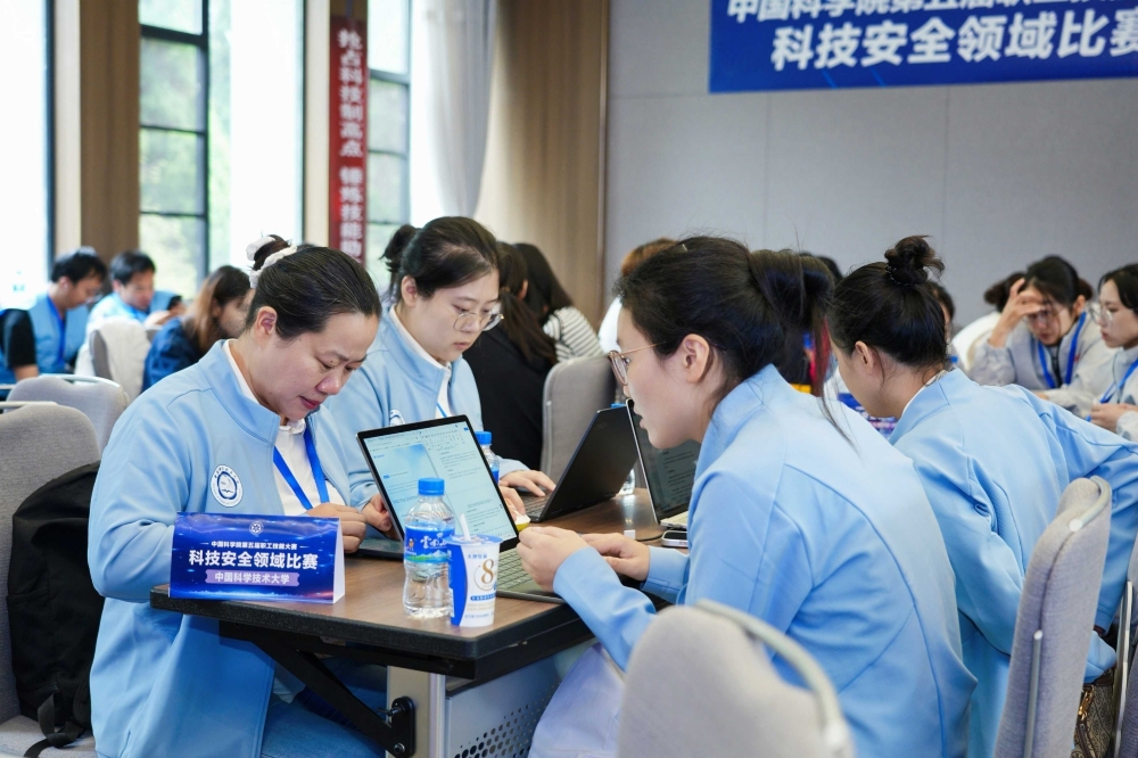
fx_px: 1517
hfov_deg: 41.1
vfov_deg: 28.1
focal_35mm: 48
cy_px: 379
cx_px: 569
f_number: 4
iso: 640
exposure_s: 1/19
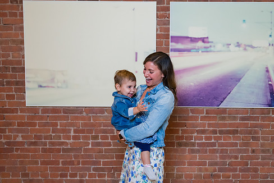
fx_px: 434
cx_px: 154
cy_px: 96
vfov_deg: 23.8
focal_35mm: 57
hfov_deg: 35.0
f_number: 3.2
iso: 1250
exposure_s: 1/200
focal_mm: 48
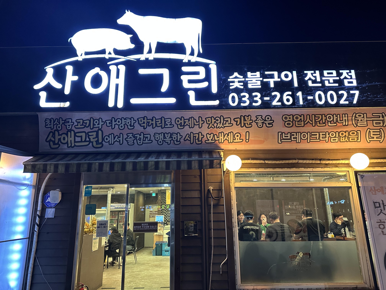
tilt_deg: +14.3
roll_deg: +1.1
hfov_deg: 71.6
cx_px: 193
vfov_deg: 56.8
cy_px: 145
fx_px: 268
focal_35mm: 24
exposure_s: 1/60
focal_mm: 6.86
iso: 400
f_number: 1.78
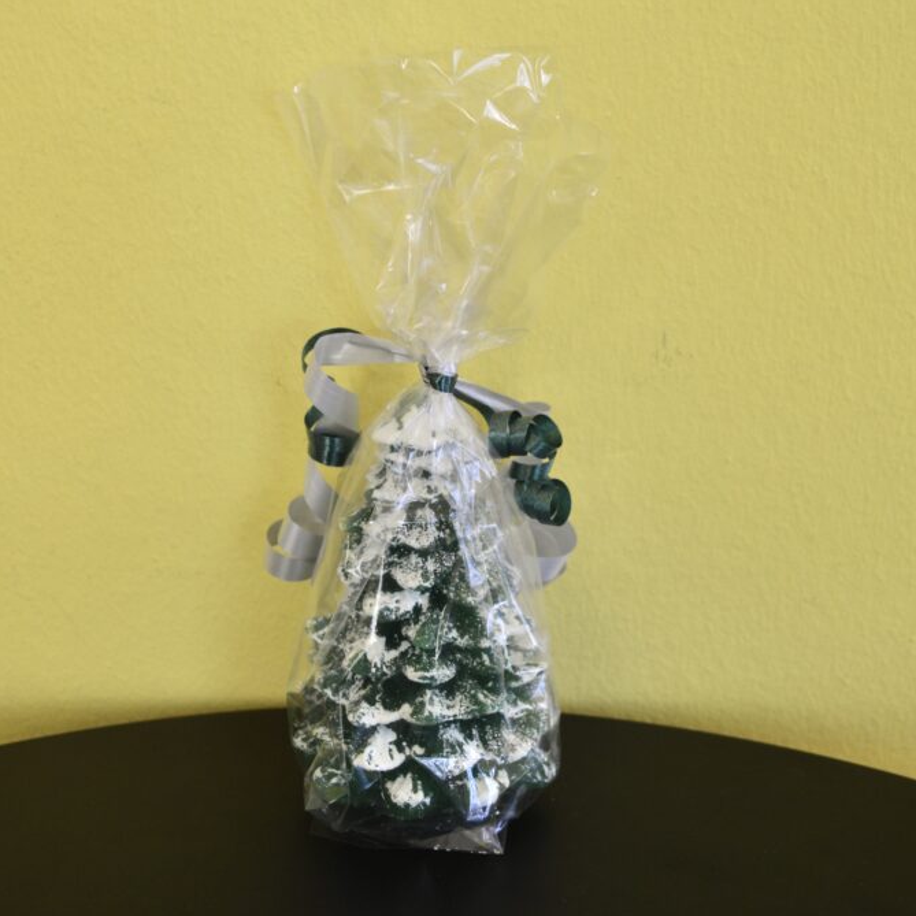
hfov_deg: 32.4
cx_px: 414
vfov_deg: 32.4
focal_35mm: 53
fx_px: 1576
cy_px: 465
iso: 400
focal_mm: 27
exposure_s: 1/125
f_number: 5.6
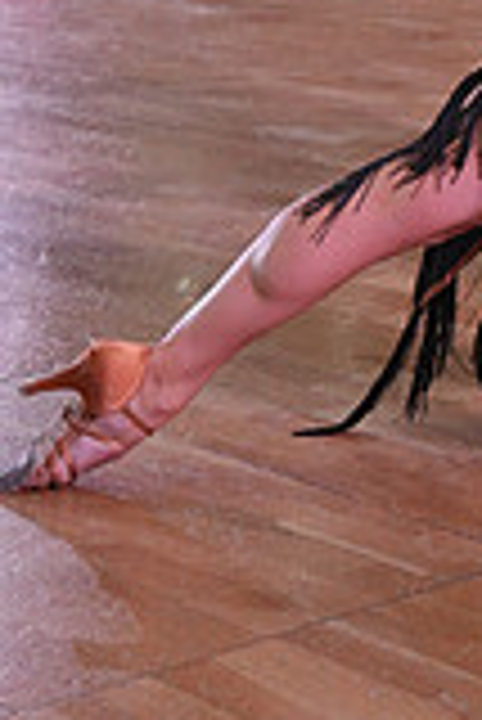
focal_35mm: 145
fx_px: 2906
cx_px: 800
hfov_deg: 9.1
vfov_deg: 13.5
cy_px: -274
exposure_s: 1/500
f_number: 4
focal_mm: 40
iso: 1600
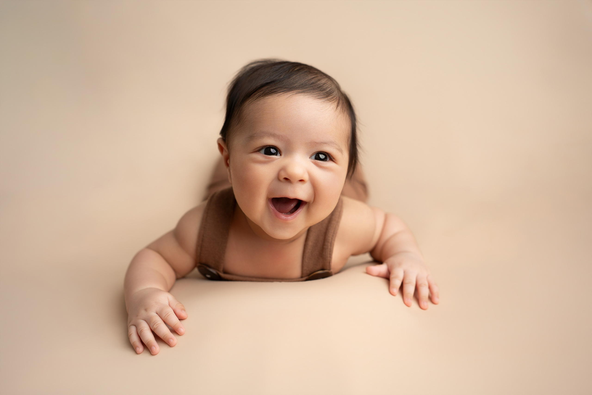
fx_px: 576
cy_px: 198
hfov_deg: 54.4
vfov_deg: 37.9
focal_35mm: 35
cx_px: 296
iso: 100
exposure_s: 1/160
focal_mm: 35
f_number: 2.5
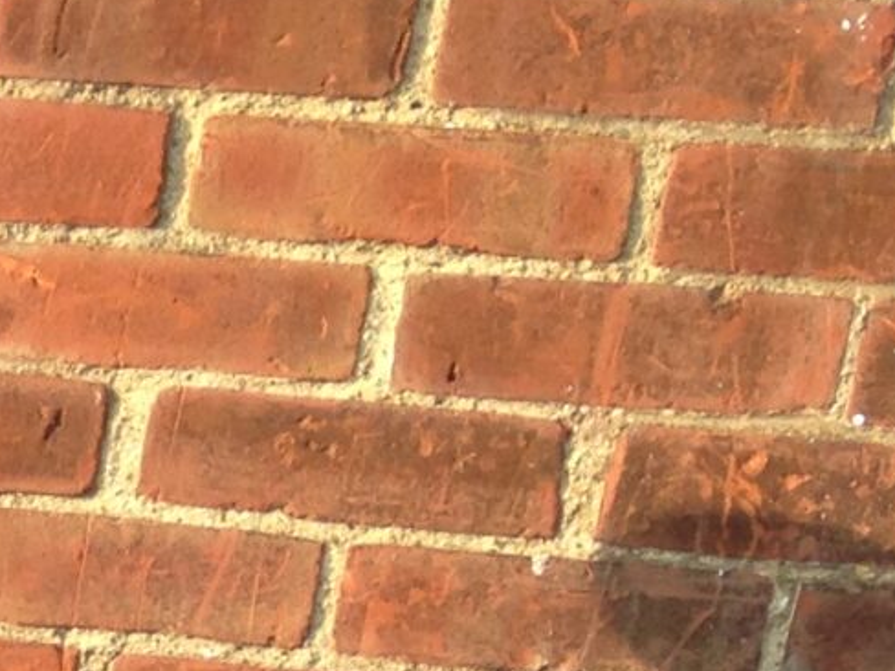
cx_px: -1220
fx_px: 4473
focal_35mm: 173
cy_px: 1236
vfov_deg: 8.3
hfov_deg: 10.1
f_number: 2.4
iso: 50
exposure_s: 1/195
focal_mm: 4.12
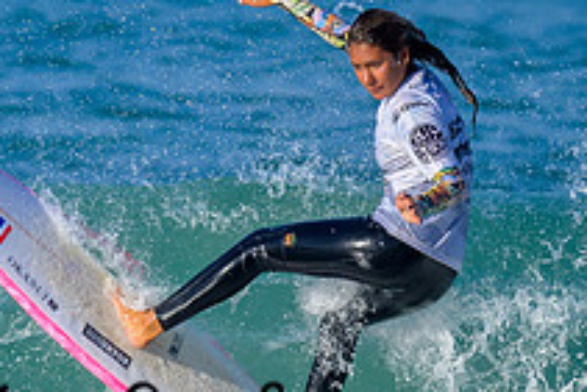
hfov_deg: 0.7
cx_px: 264
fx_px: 49161
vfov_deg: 0.5
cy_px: 324
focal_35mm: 3013
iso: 400
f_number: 6.3
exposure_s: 1/2000
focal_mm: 800
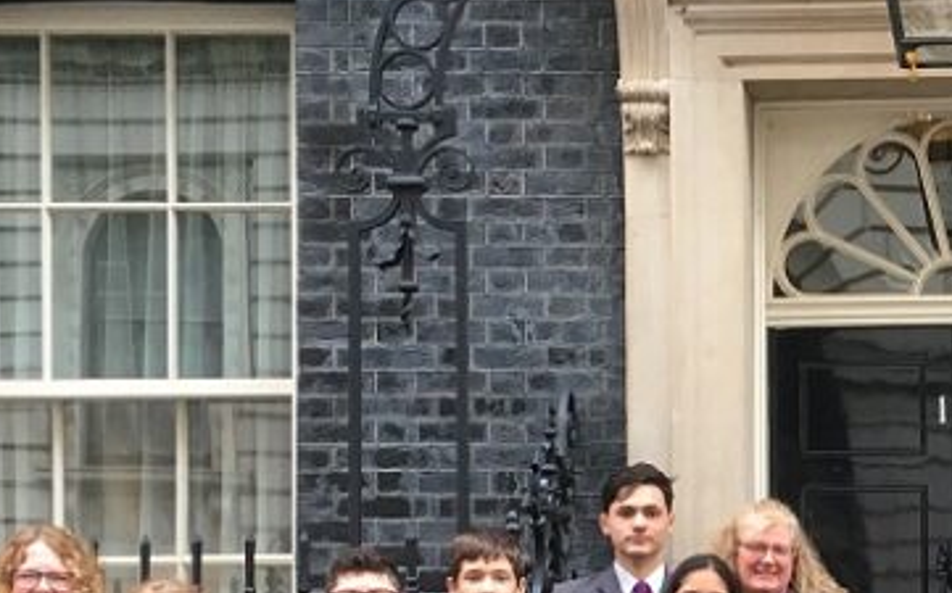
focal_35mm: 91
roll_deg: +0.2
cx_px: 986
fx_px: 2359
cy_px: 600
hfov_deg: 21.9
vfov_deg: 14.1
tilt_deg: +3.0
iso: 32
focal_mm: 4.15
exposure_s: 1/33
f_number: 2.2
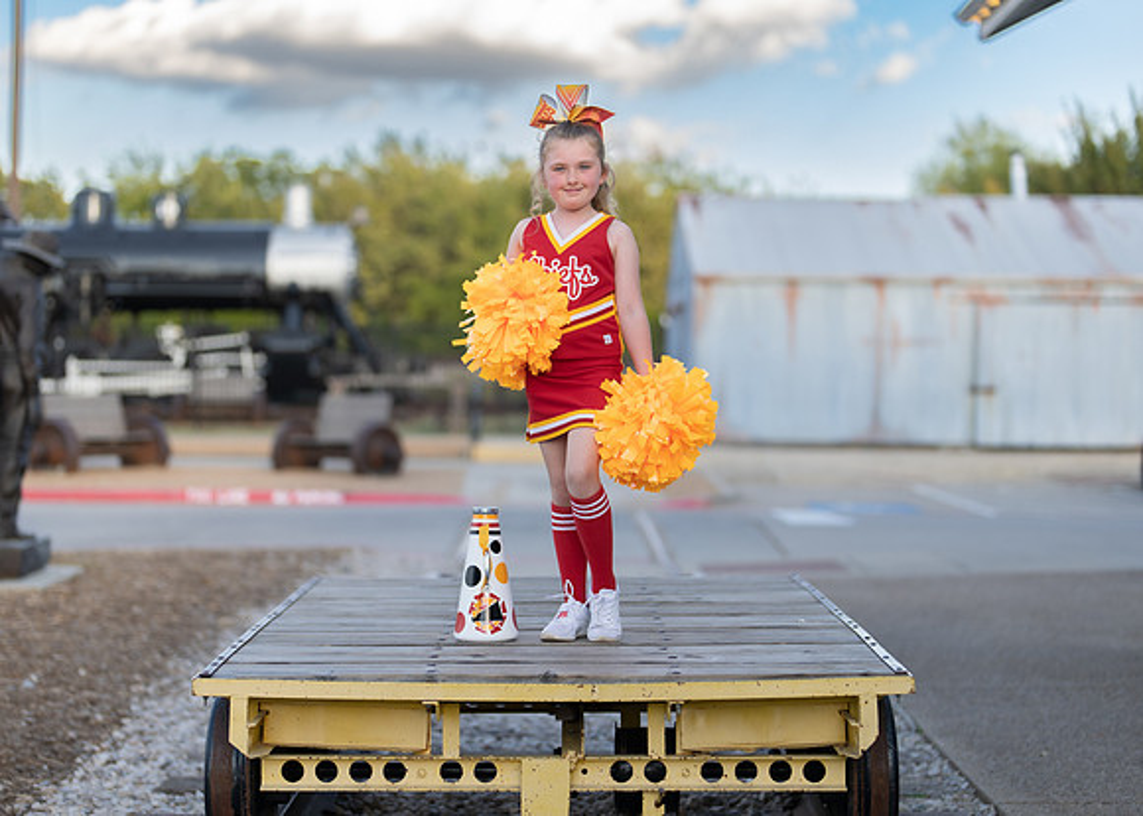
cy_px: 410
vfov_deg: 21.9
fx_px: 2112
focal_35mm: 65
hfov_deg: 30.3
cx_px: 549
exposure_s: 1/1600
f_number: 1.2
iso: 100
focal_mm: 50
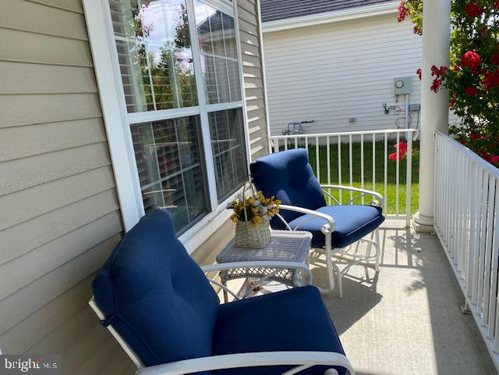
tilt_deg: -14.7
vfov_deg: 53.1
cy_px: 188
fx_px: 375
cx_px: 250
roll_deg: +5.0
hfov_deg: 67.3
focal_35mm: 26
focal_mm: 4.25
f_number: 1.8
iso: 32
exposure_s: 1/1007
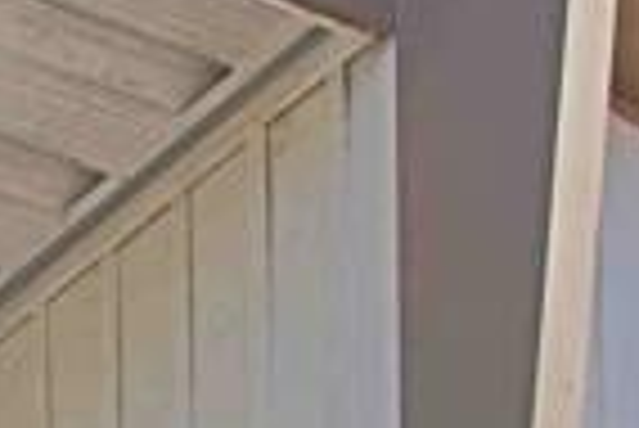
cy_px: 1372
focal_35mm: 108
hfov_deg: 17.7
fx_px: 1919
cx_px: -189
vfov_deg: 9.4
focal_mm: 10
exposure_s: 1/200
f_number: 9
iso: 100
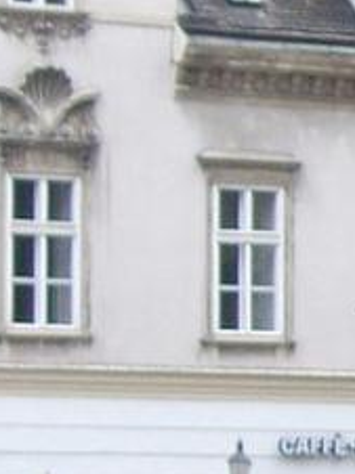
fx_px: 4425
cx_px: 1233
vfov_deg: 6.1
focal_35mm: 323
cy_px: 600
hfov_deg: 4.3
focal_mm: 7.9
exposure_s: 1/60
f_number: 2.8
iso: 100
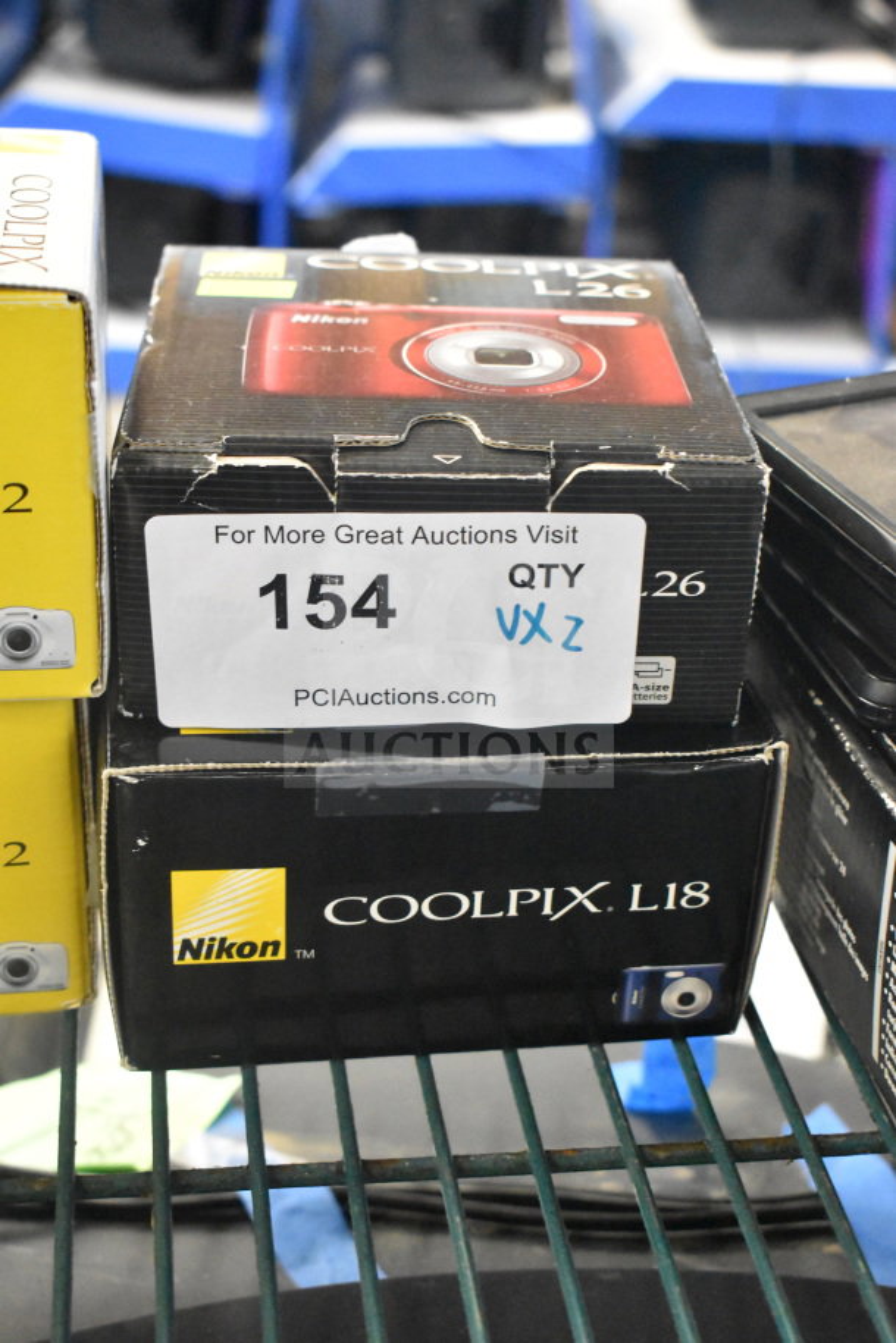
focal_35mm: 54
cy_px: 672
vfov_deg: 36.9
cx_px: 448
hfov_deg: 25.1
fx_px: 2016
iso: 11400
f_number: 4.8
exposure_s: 1/60
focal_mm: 36
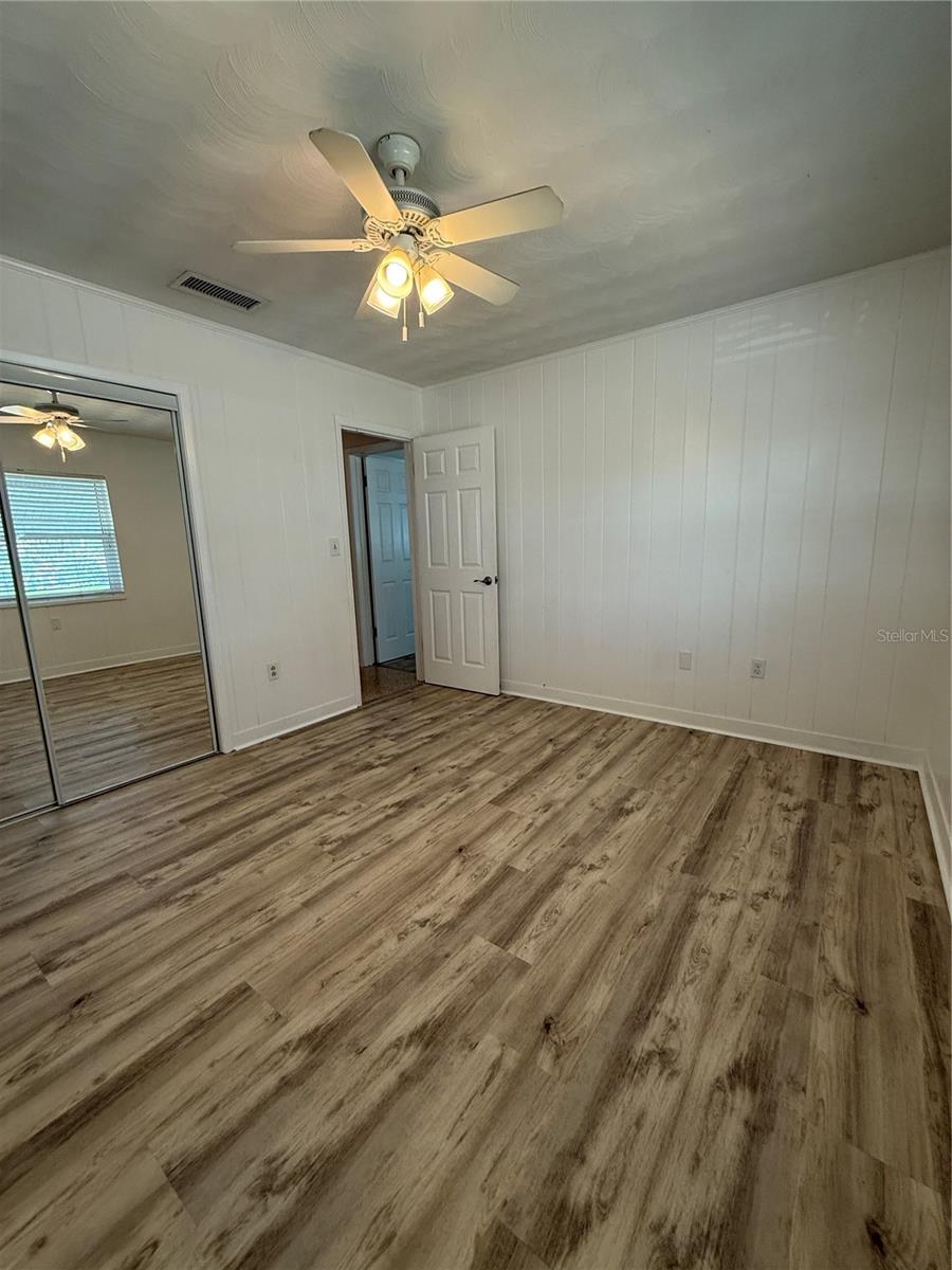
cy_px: 635
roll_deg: +1.0
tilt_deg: -8.5
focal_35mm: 14
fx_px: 513
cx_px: 476
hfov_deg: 85.7
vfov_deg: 102.1
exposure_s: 1/120
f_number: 2.2
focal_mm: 2.22
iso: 200
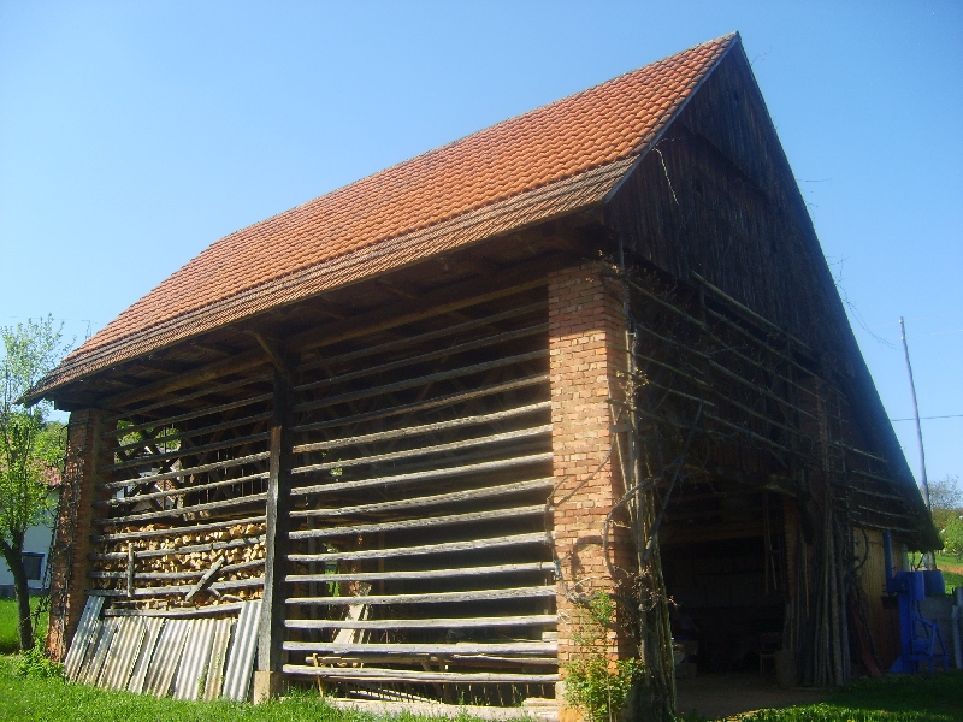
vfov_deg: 40.7
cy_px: 361
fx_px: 974
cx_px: 482
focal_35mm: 35
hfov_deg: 52.6
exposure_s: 1/500
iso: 50
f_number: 2.8
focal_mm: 5.8
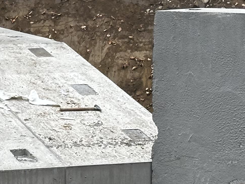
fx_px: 1416
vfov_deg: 7.4
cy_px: 71
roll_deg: +0.7
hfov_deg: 9.6
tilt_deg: -8.2
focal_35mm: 200
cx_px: -134
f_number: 1.78
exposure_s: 1/328
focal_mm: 6.86
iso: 64
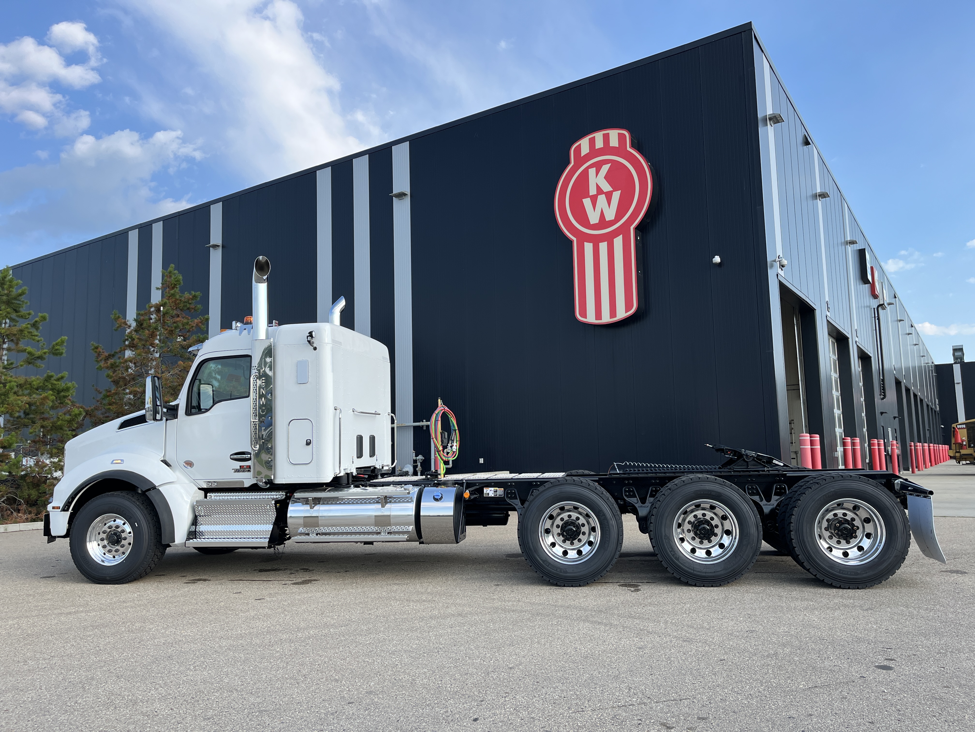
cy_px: 366
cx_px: 488
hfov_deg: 67.3
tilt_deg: +6.4
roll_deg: +1.3
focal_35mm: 26
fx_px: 732
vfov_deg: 53.1
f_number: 1.6
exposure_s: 1/1404
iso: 50
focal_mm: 5.1
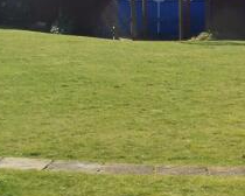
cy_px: 75
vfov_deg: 14.9
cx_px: 325
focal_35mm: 103
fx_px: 747
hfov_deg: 17.4
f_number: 4
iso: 80
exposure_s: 1/500
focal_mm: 6.3
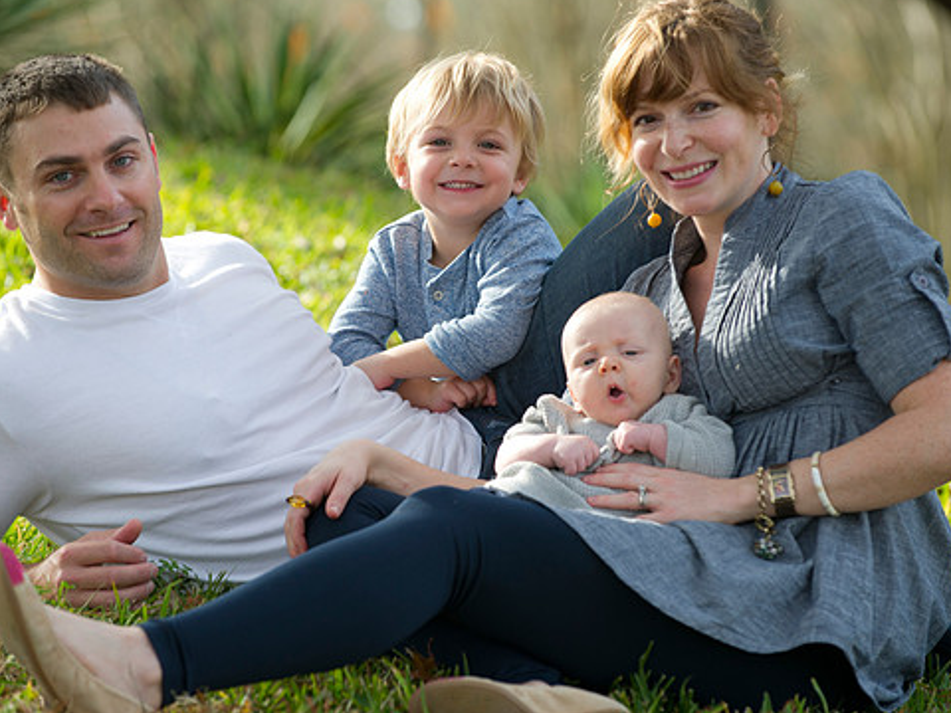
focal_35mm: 209
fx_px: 5742
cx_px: 442
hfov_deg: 9.5
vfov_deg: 7.1
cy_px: 355
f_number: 3.5
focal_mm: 180
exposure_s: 1/250
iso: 200
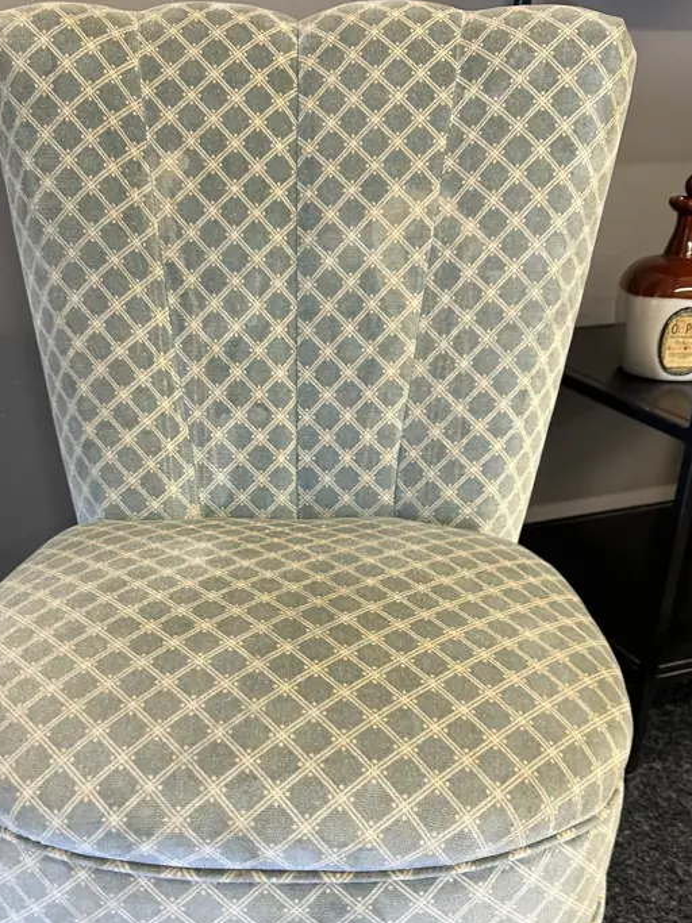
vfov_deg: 50.3
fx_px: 960
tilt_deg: -29.4
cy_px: 624
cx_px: 303
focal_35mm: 36
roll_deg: -0.4
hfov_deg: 39.6
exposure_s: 1/50
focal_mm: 6.86
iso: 160
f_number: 1.78
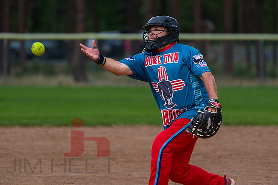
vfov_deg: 3.4
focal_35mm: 405
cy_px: 92
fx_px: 3126
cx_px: 139
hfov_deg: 5.1
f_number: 7.1
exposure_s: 1/1000
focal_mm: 400
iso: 800
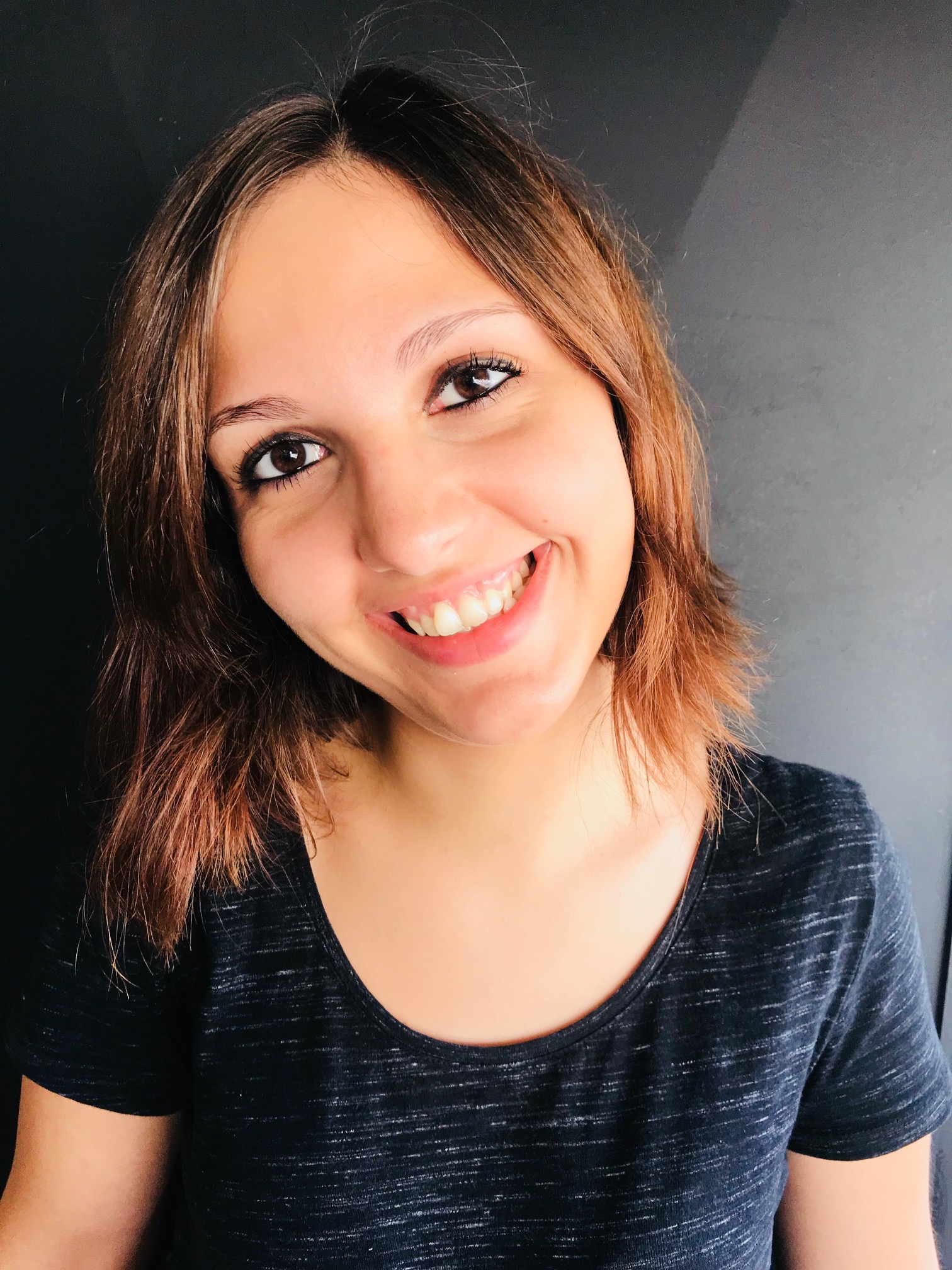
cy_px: 635
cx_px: 476
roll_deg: -3.1
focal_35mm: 28
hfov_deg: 49.7
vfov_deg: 63.4
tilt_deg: -5.1
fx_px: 1027
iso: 32
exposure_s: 1/50
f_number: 1.8
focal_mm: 3.99
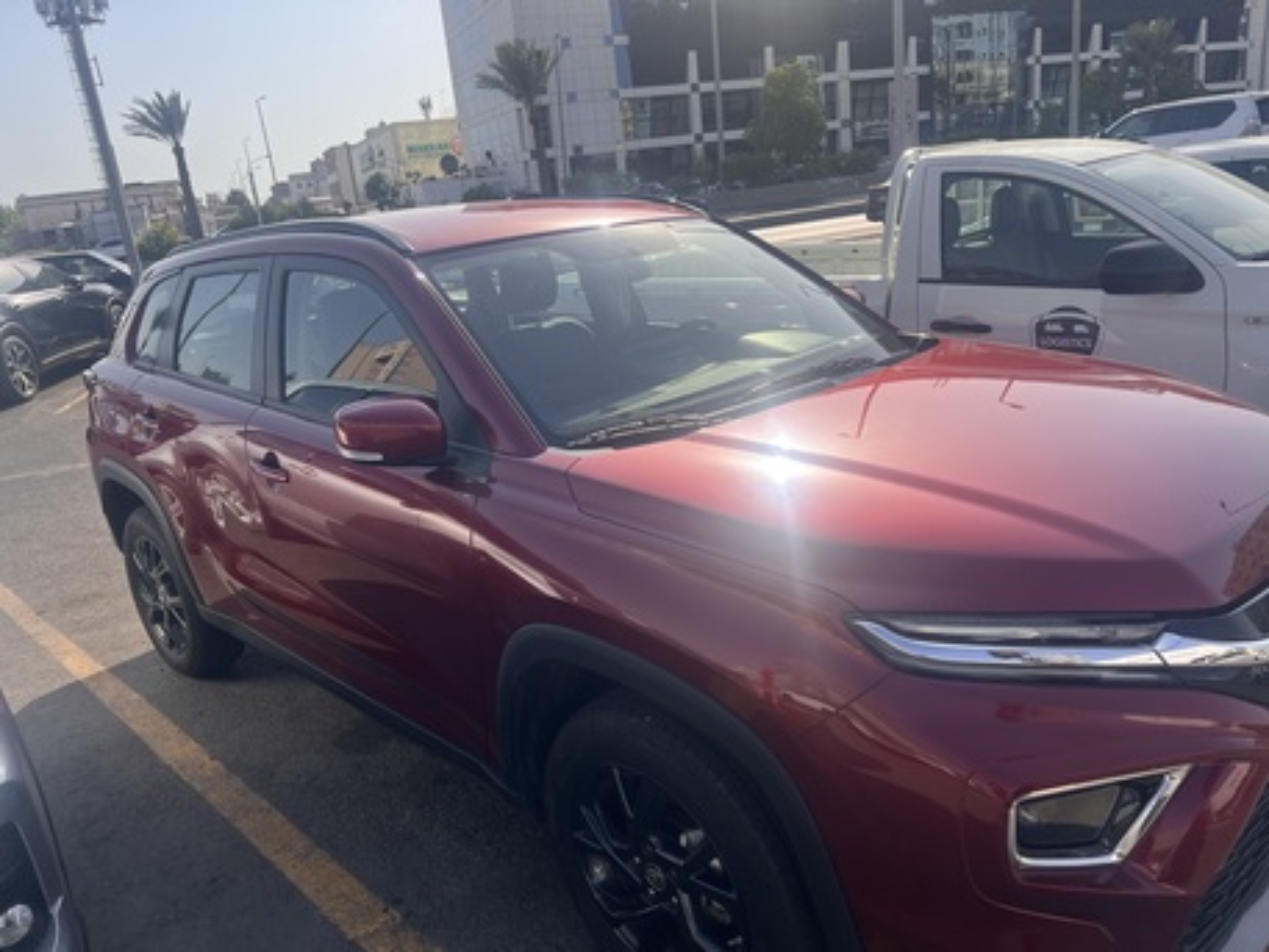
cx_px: 634
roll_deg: +5.9
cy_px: 476
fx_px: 953
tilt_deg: -15.8
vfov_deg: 53.1
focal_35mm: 26
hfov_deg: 67.3
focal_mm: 5.7
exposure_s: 1/3257
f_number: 1.5
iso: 50
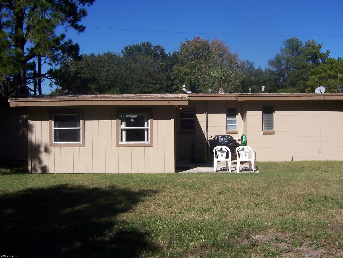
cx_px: 172
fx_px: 357
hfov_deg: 51.4
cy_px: 129
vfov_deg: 39.7
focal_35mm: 36
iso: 80
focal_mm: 6.2
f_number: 4.5
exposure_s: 1/640
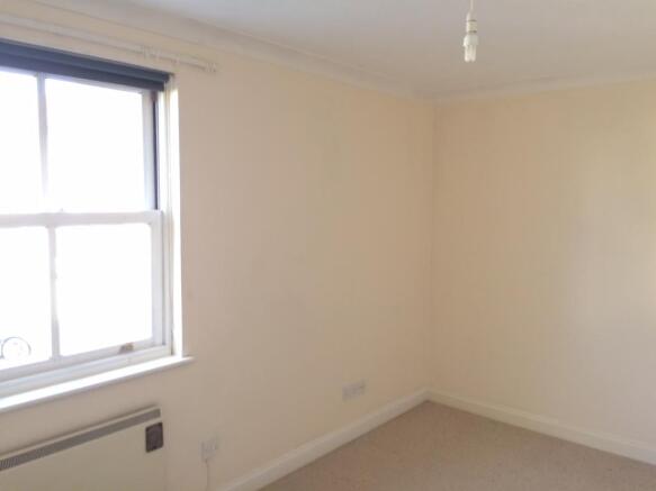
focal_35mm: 29
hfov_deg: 61.7
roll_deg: +0.5
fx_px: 549
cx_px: 328
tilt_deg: -5.4
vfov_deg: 48.2
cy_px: 246
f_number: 2.2
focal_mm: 4.15
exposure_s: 1/33
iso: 50
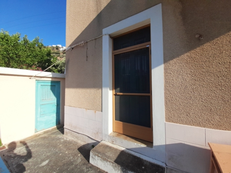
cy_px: 86
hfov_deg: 106.2
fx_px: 87
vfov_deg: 89.9
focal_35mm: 13
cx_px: 116
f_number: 2.2
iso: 40
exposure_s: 1/1157
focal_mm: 1.42
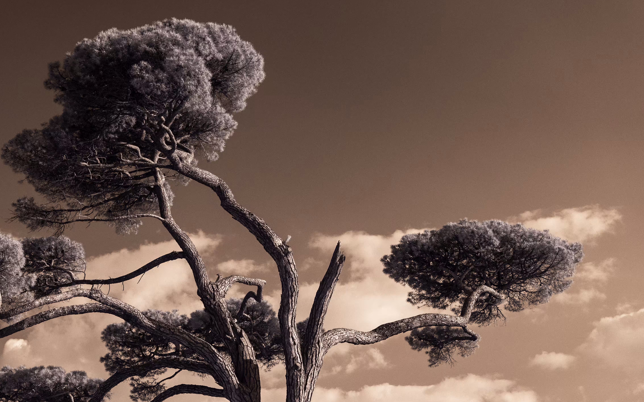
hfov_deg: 26.7
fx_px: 1351
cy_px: 271
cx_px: 226
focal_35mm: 77
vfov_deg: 16.9
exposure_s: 1/2000
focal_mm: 57
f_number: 5.6
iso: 1250
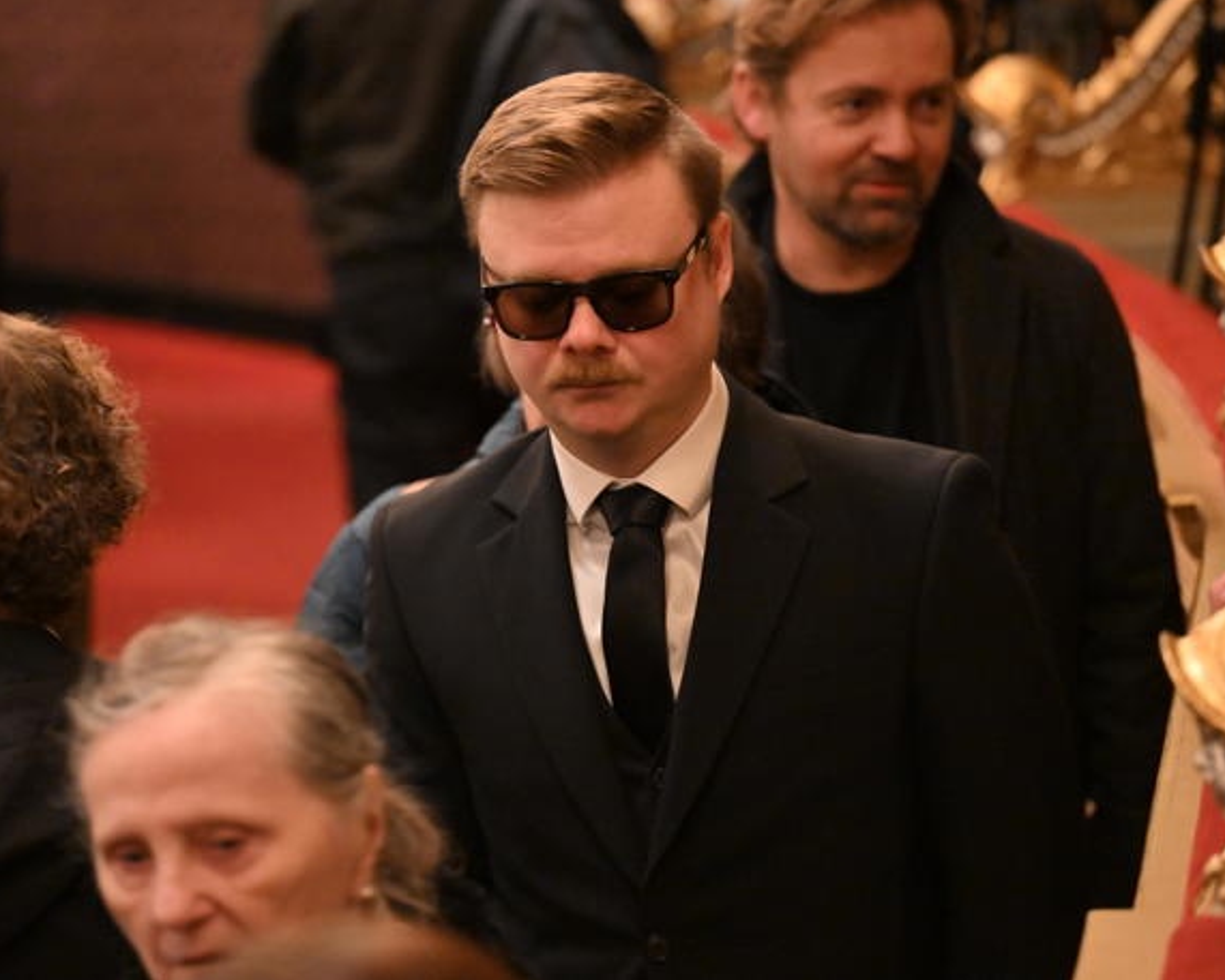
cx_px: 581
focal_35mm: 118
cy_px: 489
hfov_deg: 16.3
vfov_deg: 13.1
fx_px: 4279
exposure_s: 1/100
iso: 8000
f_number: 2.8
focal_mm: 104
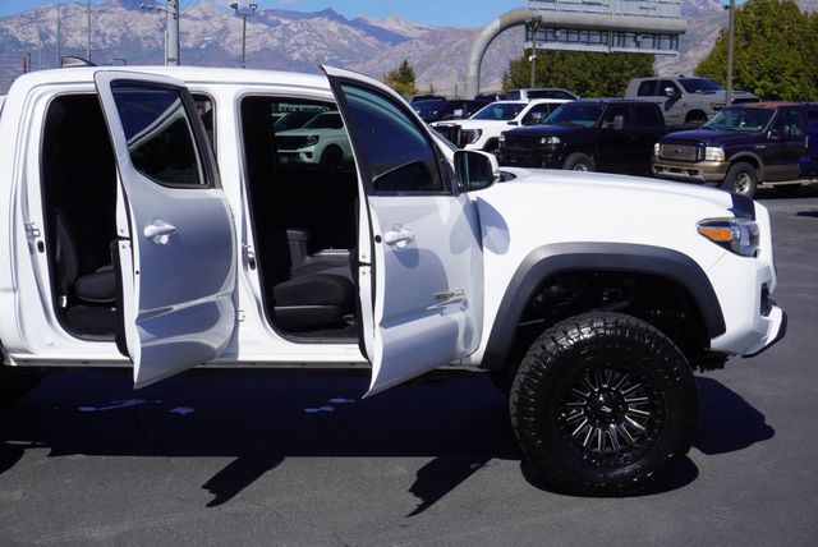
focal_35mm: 54
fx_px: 1228
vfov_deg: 25.1
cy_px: 274
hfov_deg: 36.8
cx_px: 409
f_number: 11
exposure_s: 1/200
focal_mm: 36
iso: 100
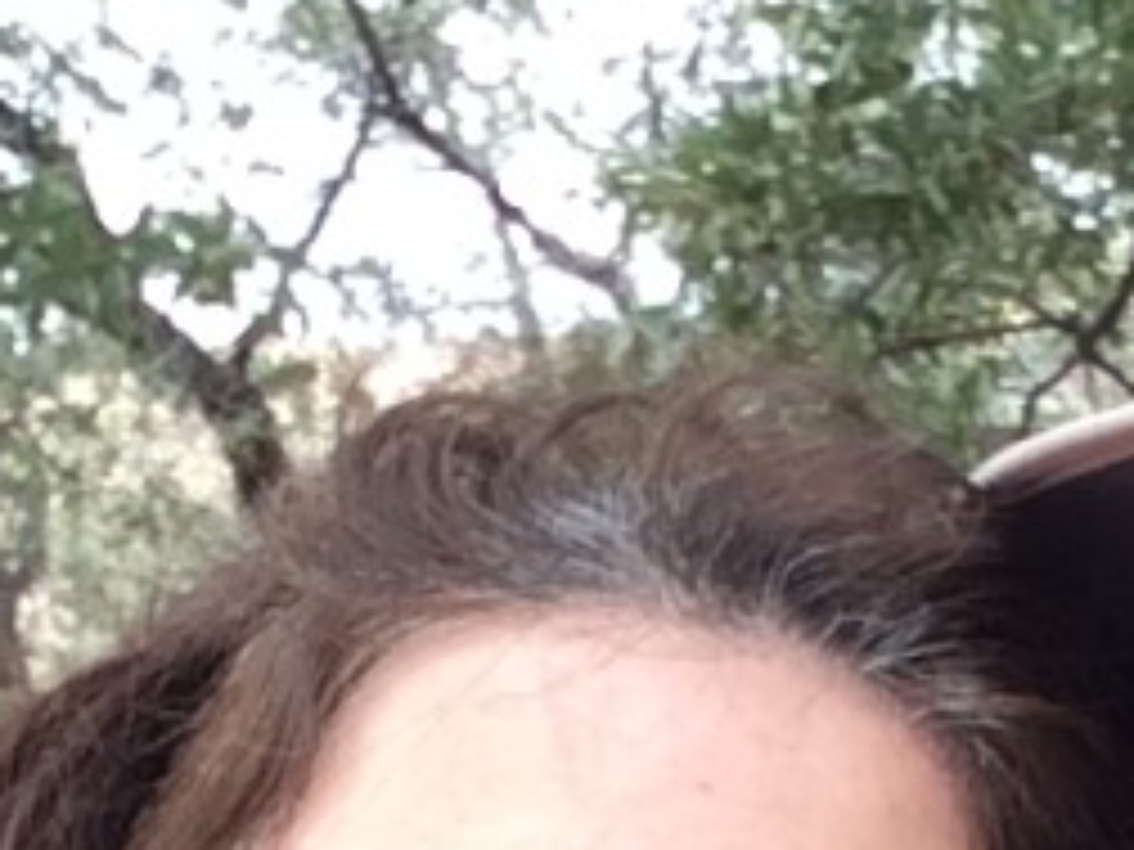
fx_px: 4128
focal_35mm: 126
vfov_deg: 11.0
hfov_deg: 15.4
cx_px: 1112
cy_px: 1538
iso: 50
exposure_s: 1/60
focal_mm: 2.15
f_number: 2.4
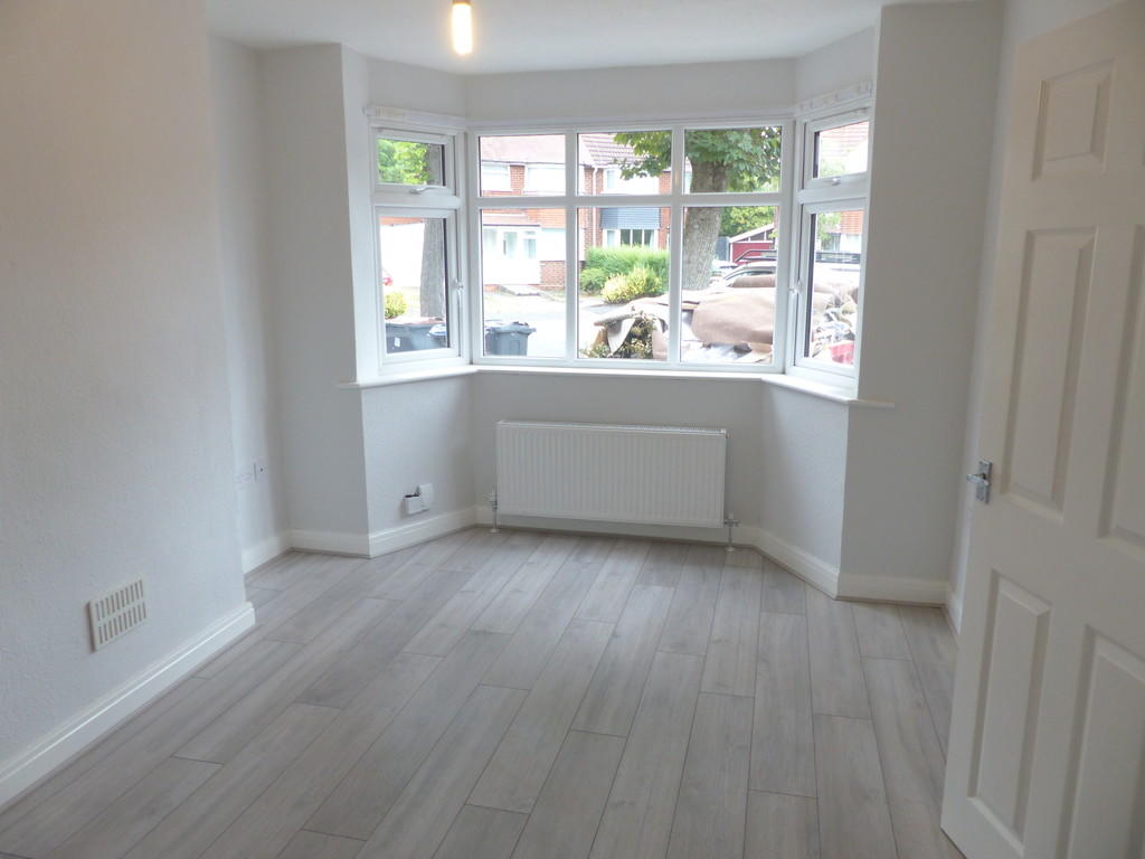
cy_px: 430
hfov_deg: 69.4
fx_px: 827
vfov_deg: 54.9
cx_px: 572
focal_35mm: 25
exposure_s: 1/60
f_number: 2.8
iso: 200
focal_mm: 4.5
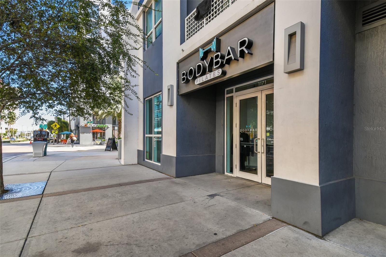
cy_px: 128
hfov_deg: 90.0
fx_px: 193
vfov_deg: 67.4
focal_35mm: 18
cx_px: 193
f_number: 7.1
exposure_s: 1/40
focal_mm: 12
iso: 100
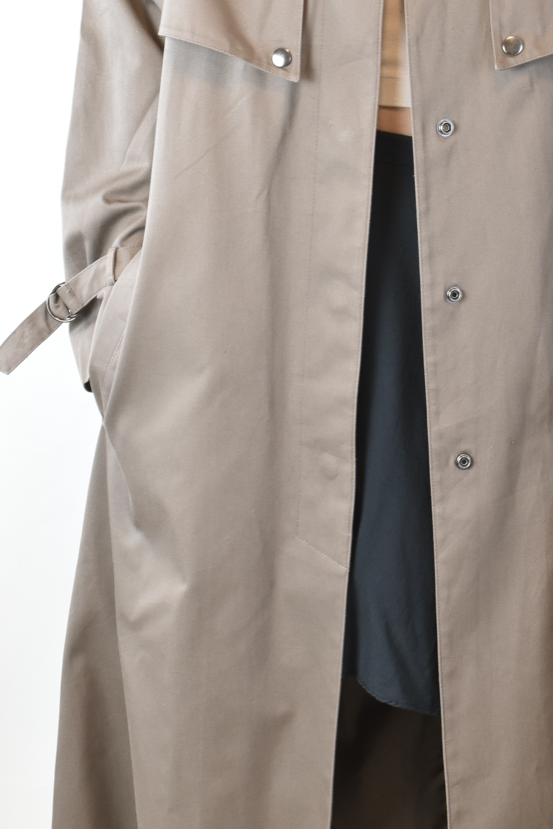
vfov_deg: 24.0
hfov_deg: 16.3
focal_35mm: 84
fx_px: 1931
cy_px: 197
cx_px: 363
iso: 640
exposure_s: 1/13
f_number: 13
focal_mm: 35
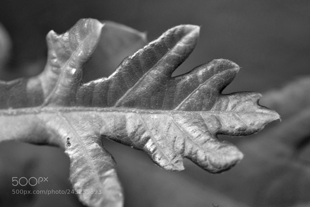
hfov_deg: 54.4
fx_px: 301
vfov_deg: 37.9
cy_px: 104
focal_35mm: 35
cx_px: 155
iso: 2500
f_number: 4.5
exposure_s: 1/80
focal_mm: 35
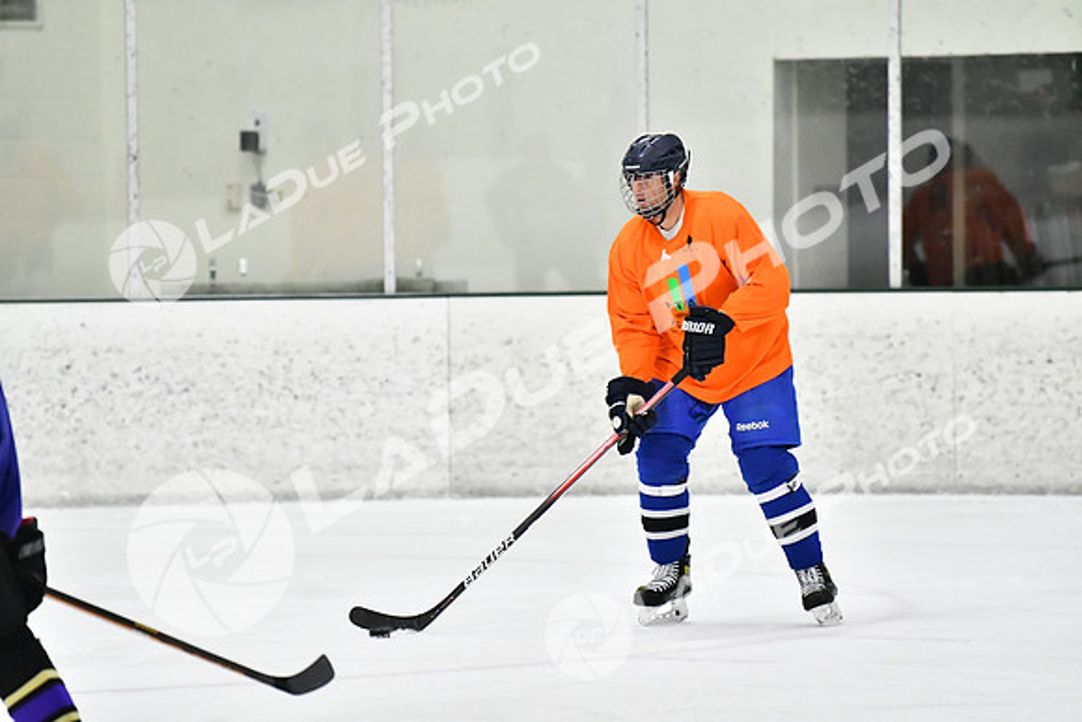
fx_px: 8117
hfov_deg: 7.6
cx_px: 541
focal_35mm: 270
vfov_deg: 5.1
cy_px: 361
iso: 6400
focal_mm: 180
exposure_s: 1/1600
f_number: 2.8
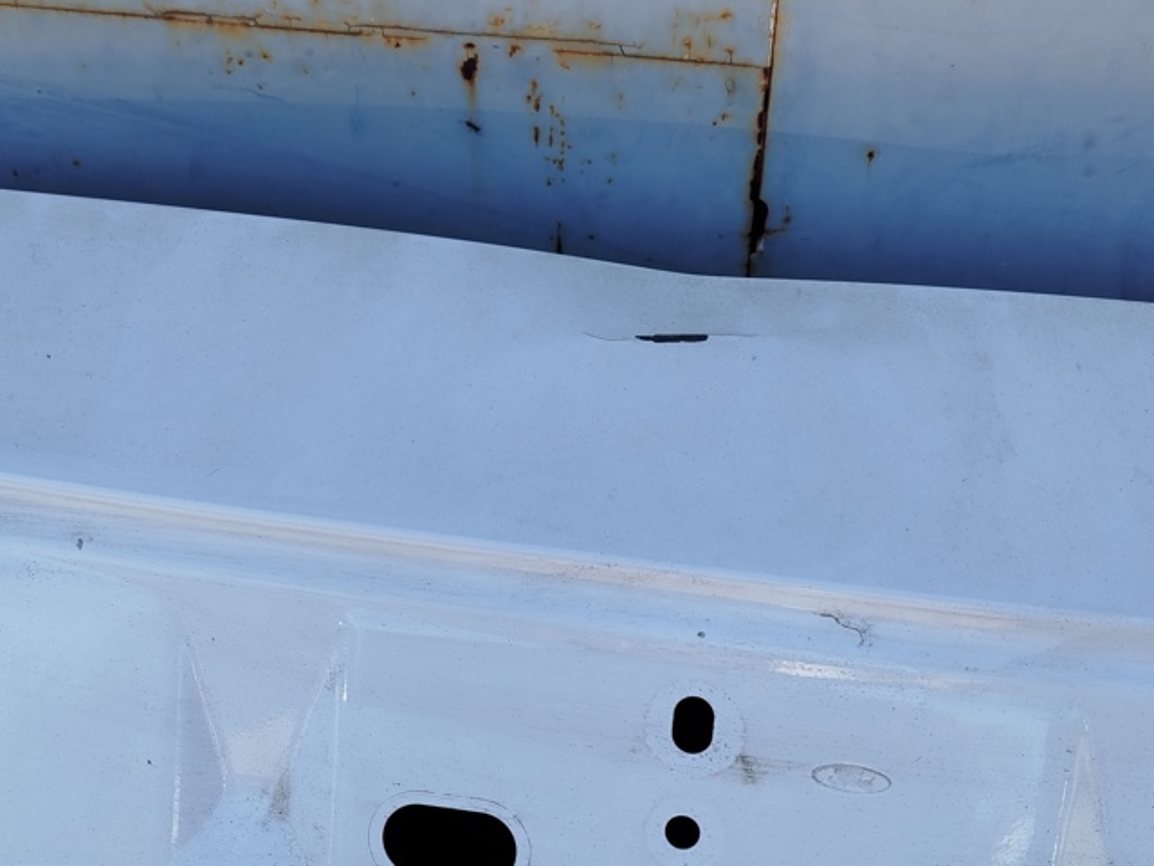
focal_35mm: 48
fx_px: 1600
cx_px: 577
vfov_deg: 30.3
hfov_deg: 39.7
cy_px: 433
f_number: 1.7
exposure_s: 1/209
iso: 50
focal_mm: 5.31
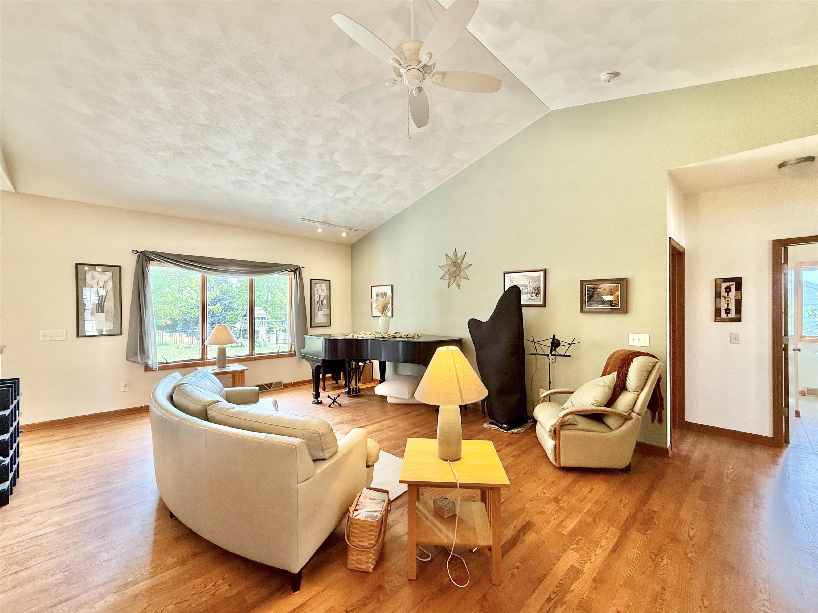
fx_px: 331
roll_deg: -0.8
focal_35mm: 14
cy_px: 306
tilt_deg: +0.6
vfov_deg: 85.7
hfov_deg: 102.1
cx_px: 409
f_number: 2.2
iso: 160
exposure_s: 1/120
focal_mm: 2.22
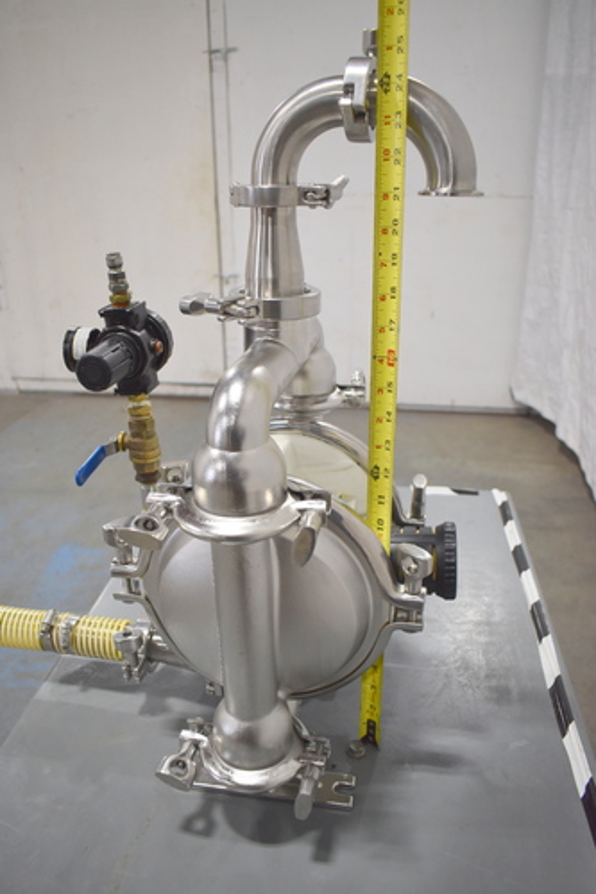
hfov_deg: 47.9
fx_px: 671
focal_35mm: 27
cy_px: 447
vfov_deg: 67.4
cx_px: 298
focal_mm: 18
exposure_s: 1/250
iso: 640
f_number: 3.5
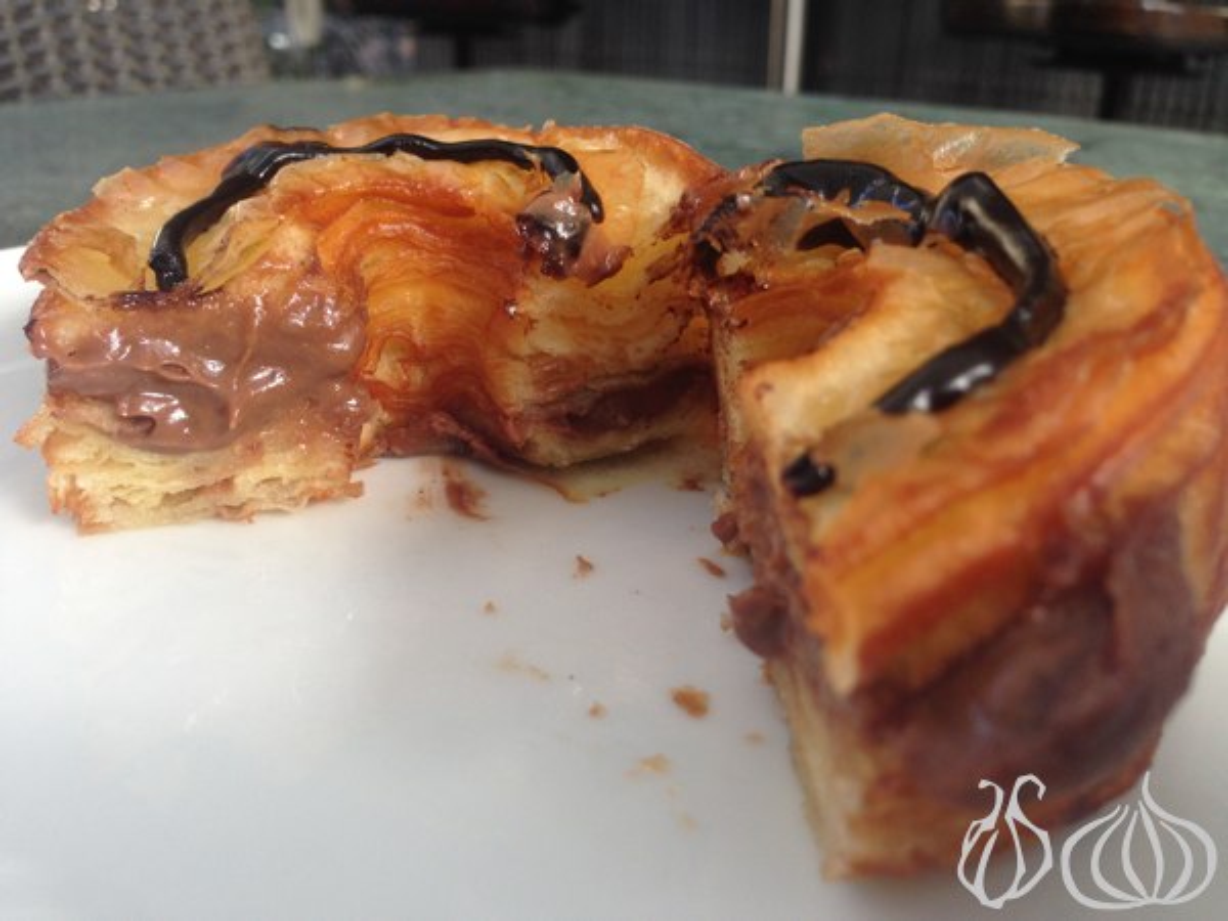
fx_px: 1171
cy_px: 460
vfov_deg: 42.9
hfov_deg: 55.4
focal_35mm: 33
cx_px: 614
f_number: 2.4
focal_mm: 4.12
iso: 64
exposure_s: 1/30
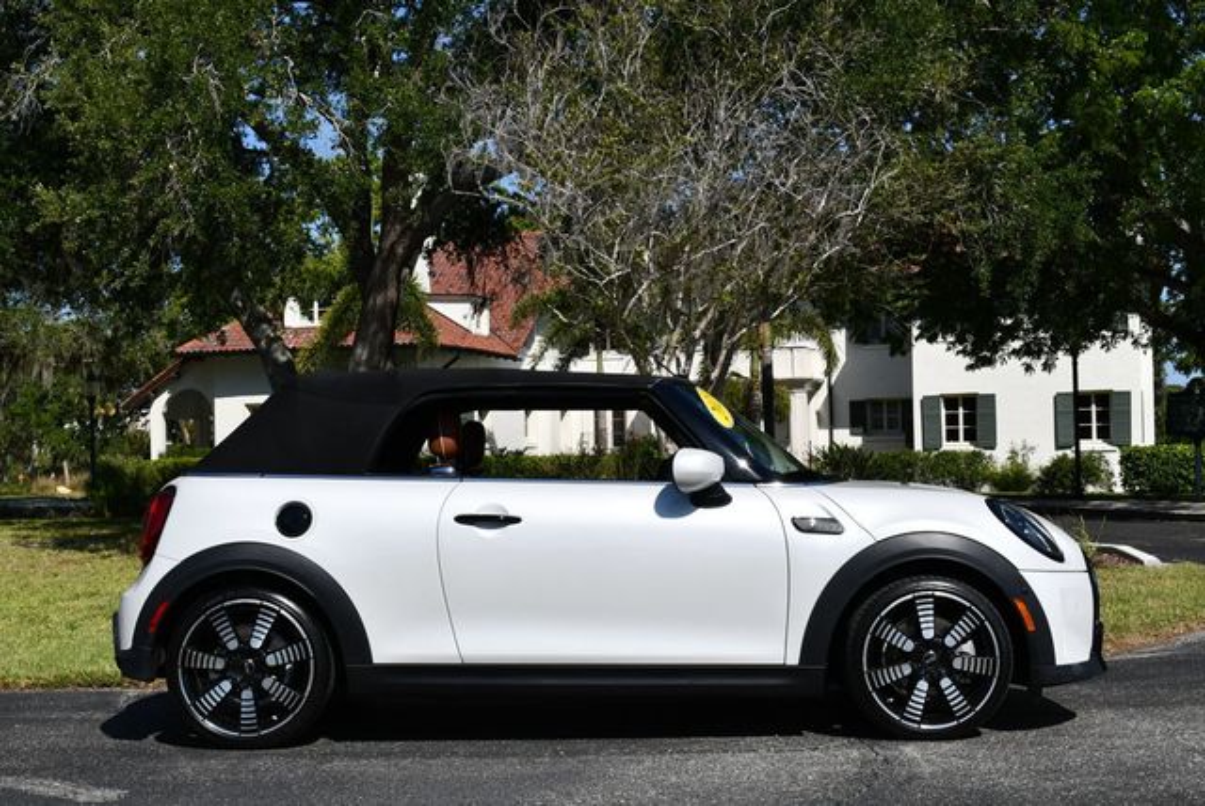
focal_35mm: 52
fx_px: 1742
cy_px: 403
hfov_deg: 38.2
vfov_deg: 26.0
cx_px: 602
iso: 100
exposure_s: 1/320
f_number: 9
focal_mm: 26
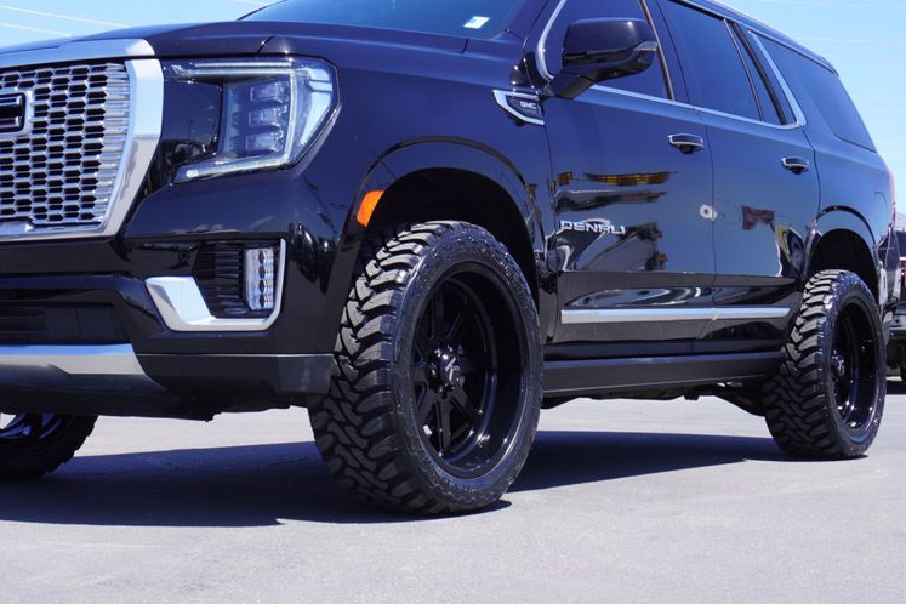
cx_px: 386
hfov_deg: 33.5
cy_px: 220
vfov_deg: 22.7
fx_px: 1502
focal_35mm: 60
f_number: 8
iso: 100
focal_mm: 29
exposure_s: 1/100
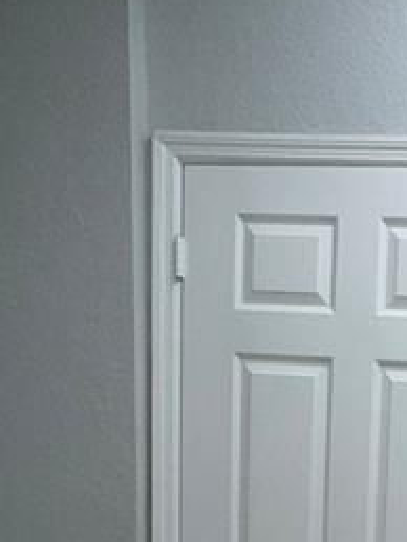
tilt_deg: -11.2
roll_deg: -3.2
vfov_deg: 26.8
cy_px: 628
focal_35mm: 65
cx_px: 491
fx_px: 1017
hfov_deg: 21.0
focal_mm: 2.22
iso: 125
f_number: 2.2
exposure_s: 1/120
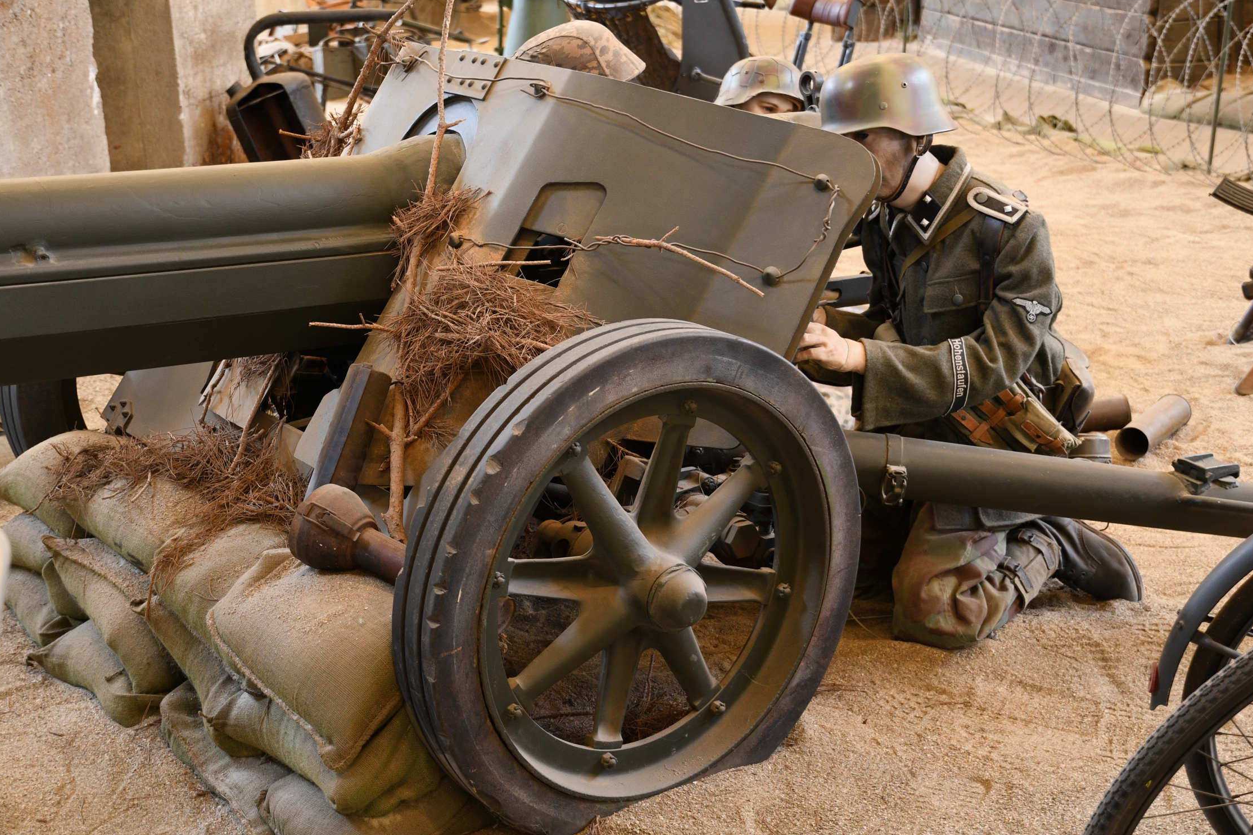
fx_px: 1949
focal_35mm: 56
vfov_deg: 24.2
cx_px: 644
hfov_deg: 35.6
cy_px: 414
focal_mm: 35
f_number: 3.3
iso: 640
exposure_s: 1/25
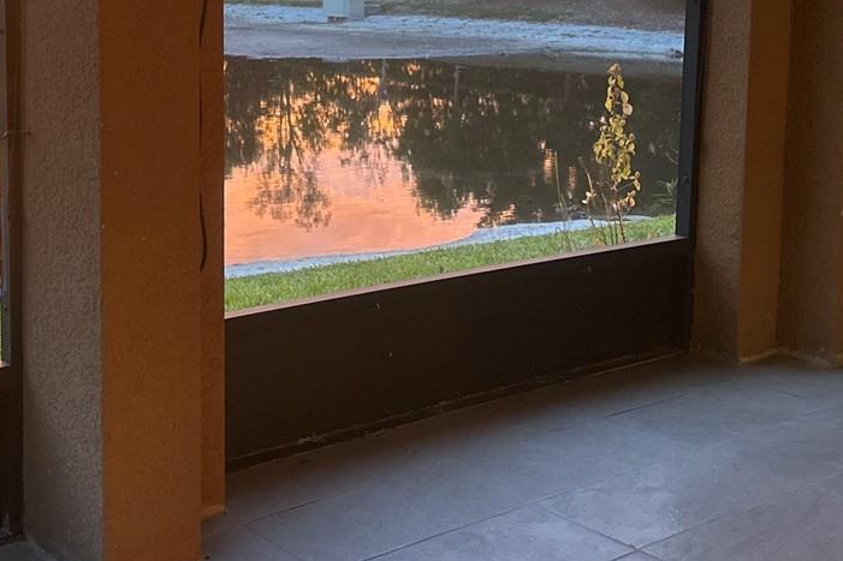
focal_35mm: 57
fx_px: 1334
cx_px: 259
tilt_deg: -7.4
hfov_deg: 34.6
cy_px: 101
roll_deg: -0.4
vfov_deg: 23.4
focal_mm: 6.86
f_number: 1.78
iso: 400
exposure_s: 1/60
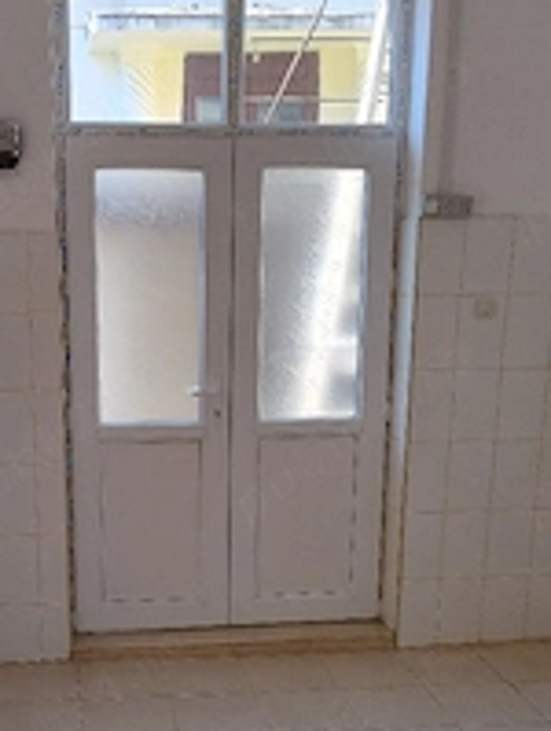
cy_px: 474
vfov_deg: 39.2
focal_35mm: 48
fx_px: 1015
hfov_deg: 29.9
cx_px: 140
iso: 100
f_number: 1.8
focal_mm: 5.56
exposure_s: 1/135
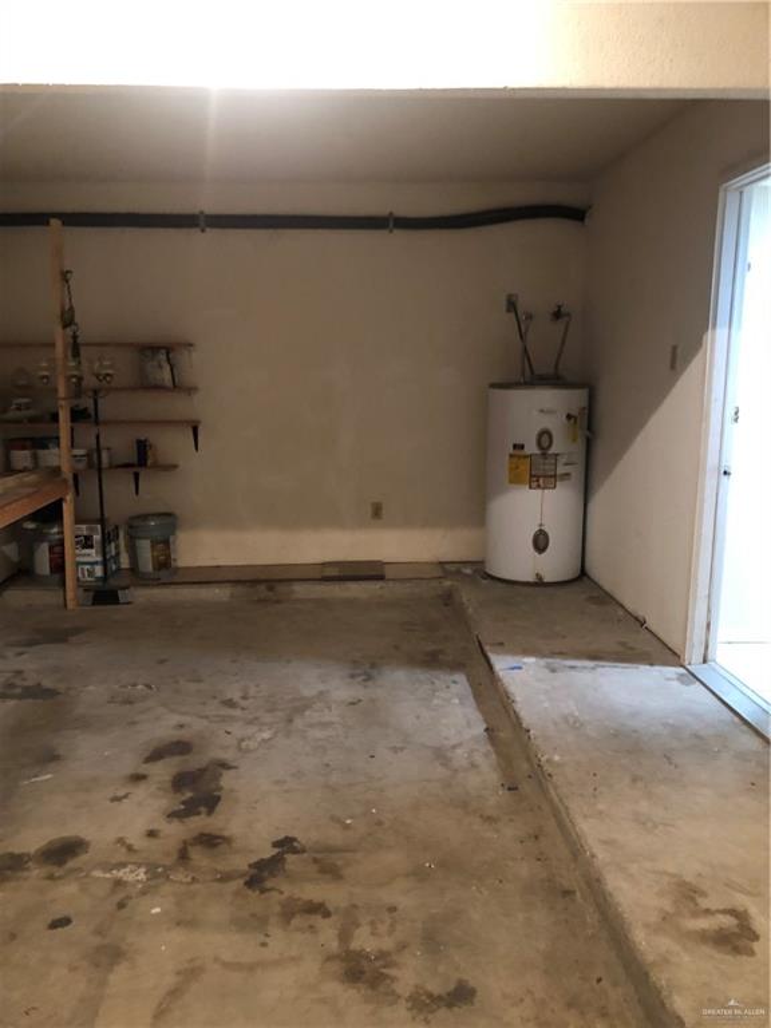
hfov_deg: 49.7
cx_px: 386
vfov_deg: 63.4
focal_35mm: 28
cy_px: 514
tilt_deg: -10.6
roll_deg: +1.5
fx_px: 832
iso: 100
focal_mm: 3.99
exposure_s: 1/6
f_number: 1.8
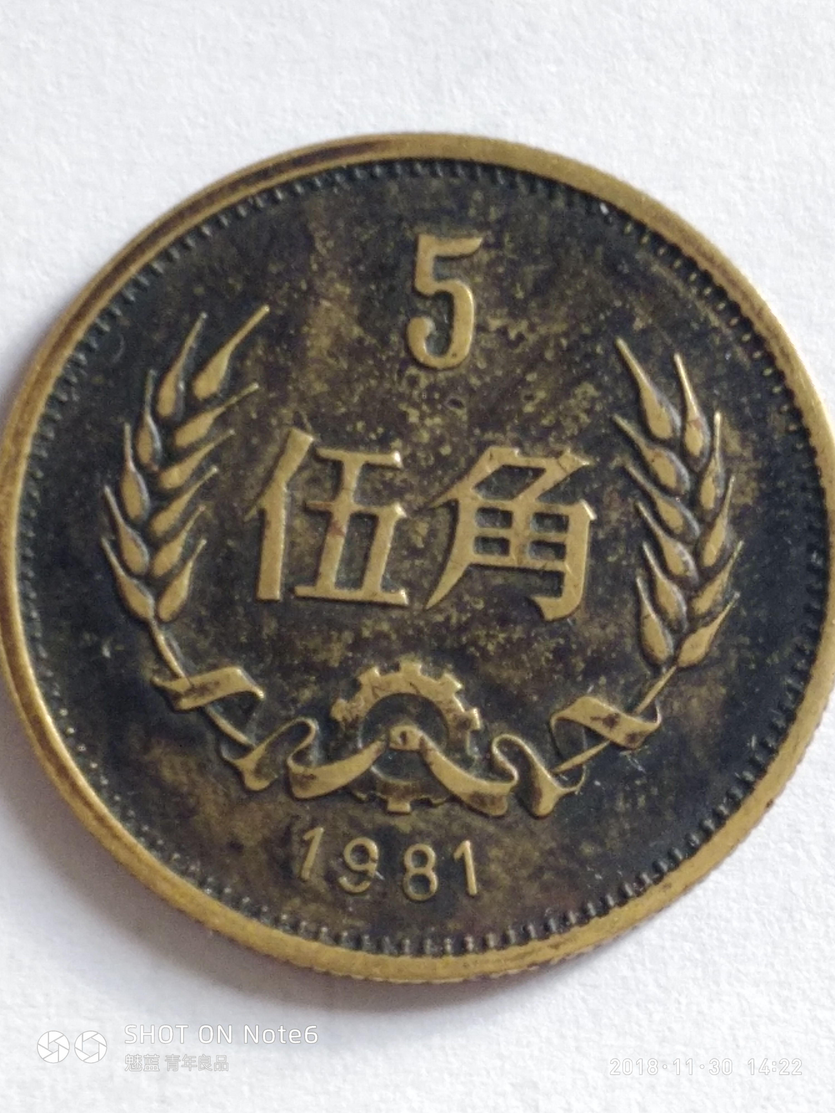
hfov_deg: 56.8
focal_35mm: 24
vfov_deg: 71.6
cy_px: 556
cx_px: 418
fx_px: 772
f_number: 1.9
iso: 170
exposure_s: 1/25
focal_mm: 3.94
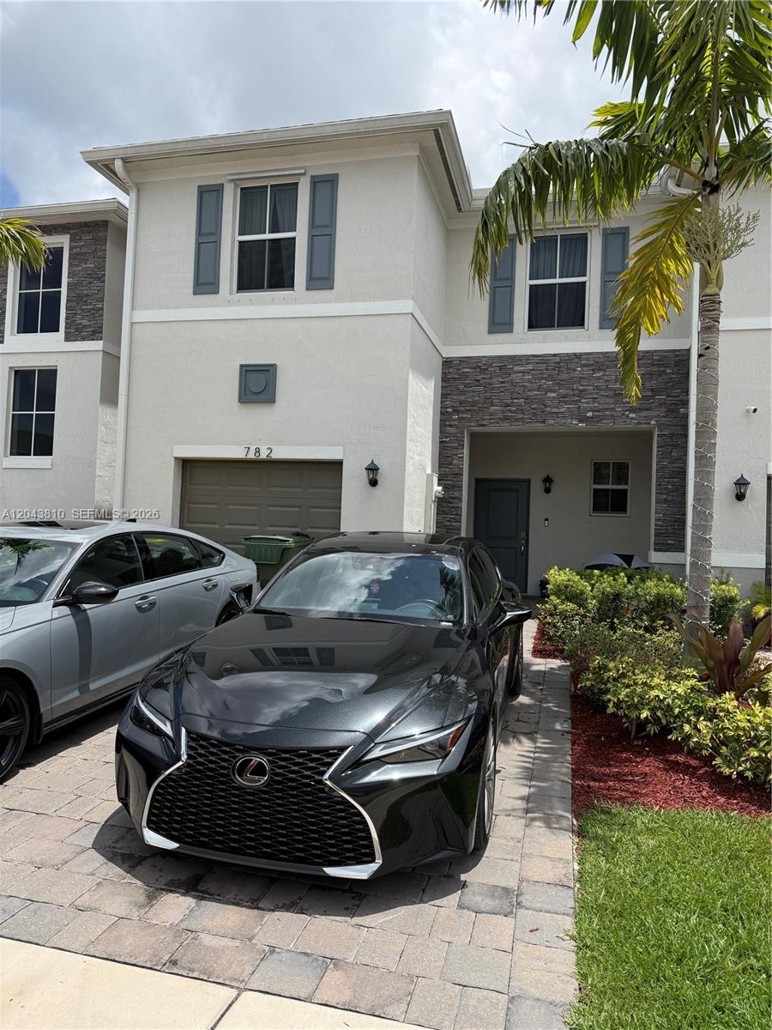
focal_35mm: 24
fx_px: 714
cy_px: 515
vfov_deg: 71.6
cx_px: 386
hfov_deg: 56.8
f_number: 1.78
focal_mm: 6.76
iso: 100
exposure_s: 1/6711
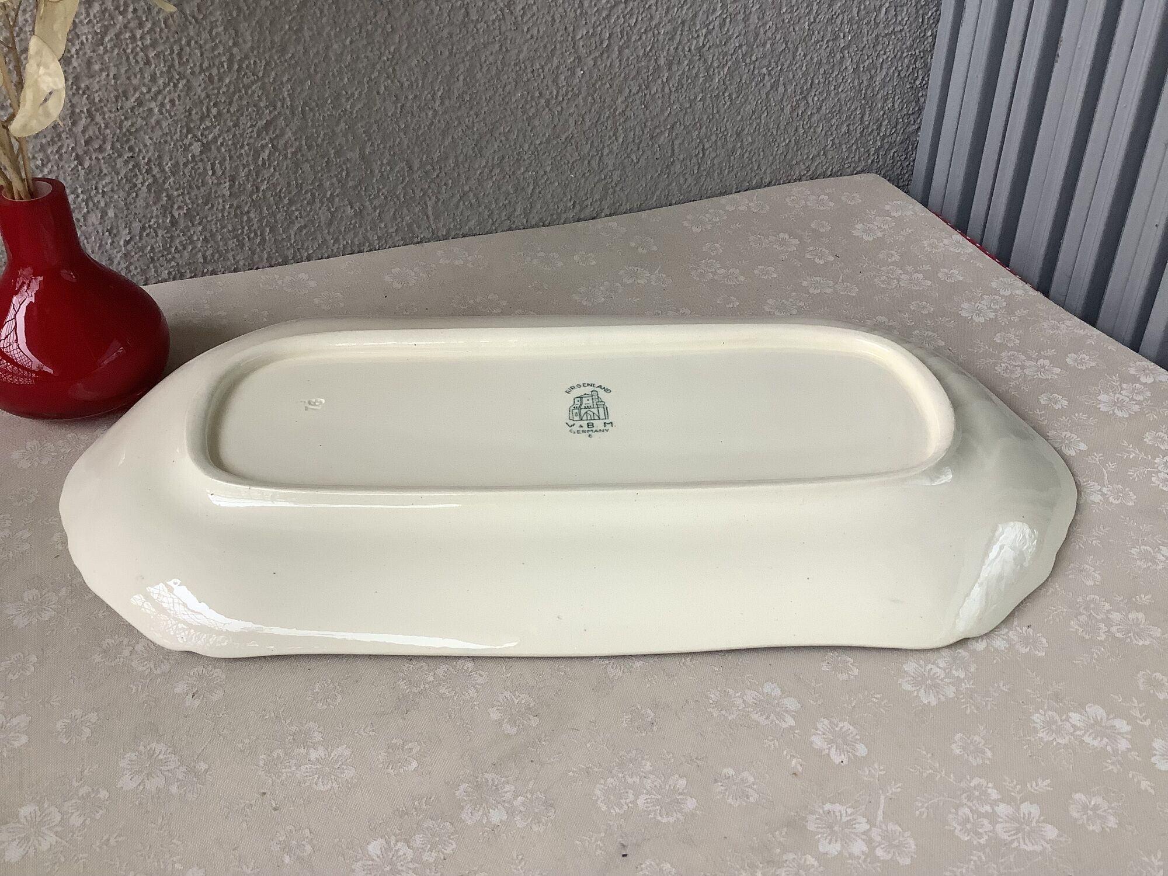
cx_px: 584
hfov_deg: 58.4
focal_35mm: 31
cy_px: 438
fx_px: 1046
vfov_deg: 45.4
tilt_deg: -34.0
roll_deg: +0.5
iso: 80
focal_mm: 3.3
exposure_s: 1/60
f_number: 2.4
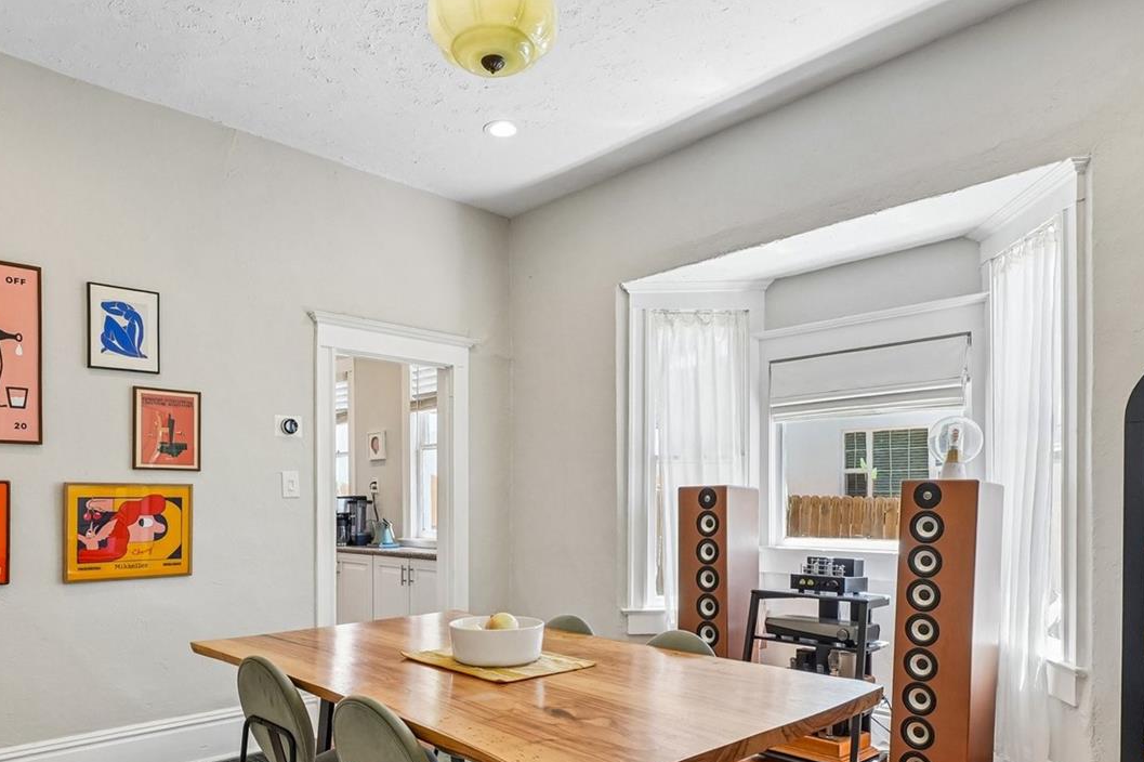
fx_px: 774
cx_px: 518
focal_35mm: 24
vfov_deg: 51.6
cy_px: 497
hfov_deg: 72.7
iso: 800
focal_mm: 10.6
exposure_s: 1/20
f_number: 8
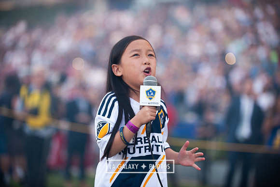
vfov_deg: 11.0
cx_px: 140
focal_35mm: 125
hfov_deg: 16.4
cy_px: 94
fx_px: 972
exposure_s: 1/1250
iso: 800
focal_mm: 125
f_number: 2.8
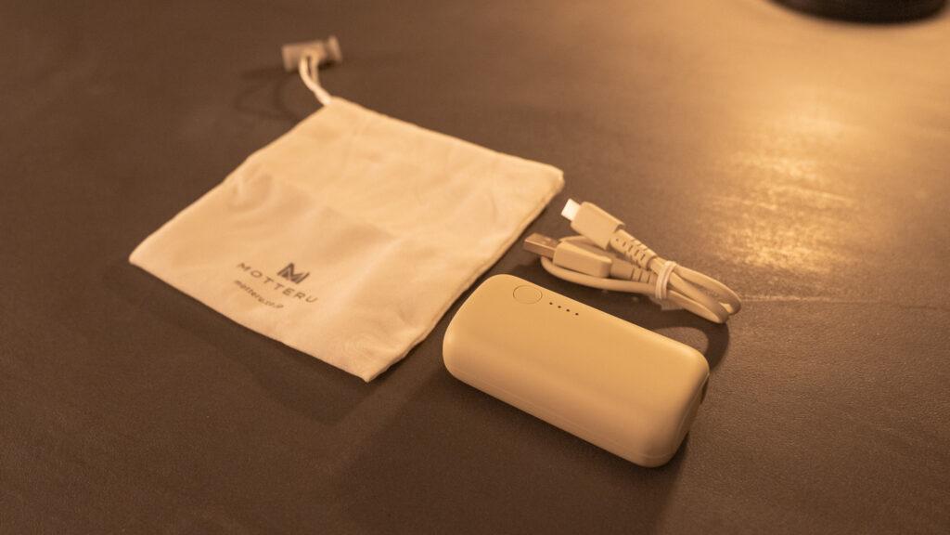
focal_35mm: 36
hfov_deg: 55.7
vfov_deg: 33.1
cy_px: 270
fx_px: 898
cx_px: 450
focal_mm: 25
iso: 3200
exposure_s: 1/125
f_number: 4
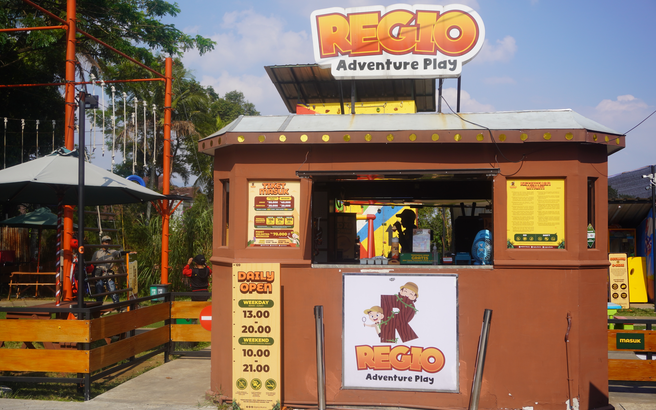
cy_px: 209
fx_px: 742
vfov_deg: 30.9
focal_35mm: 42
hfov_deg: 47.7
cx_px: 327
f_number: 5
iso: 100
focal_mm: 27
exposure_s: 1/800
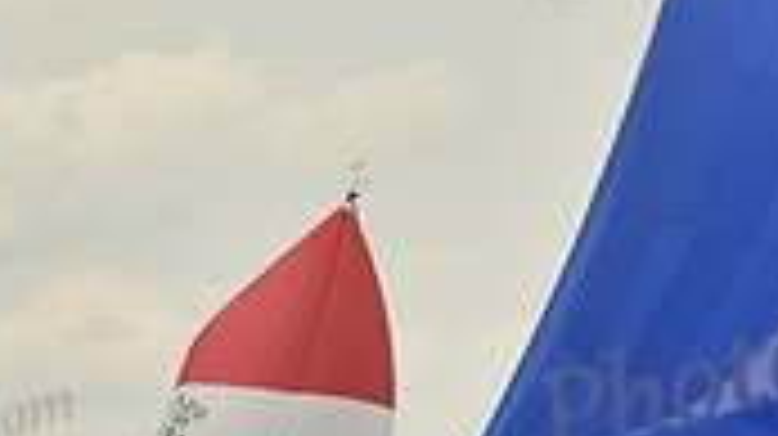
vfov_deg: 4.9
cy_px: 173
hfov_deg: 8.8
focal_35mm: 246
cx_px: 310
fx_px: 5071
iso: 250
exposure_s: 1/640
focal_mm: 70
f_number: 10
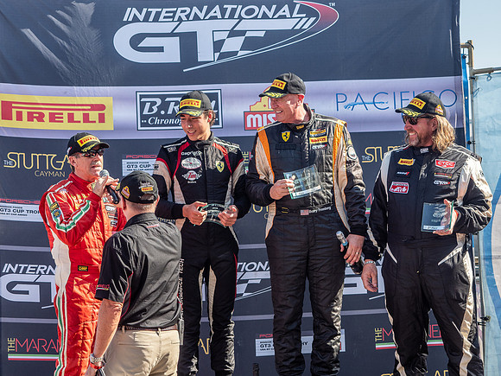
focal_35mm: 90
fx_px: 1304
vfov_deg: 16.4
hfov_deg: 21.7
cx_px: 219
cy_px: 180
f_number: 2.8
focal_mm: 40
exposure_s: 1/1000
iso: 200
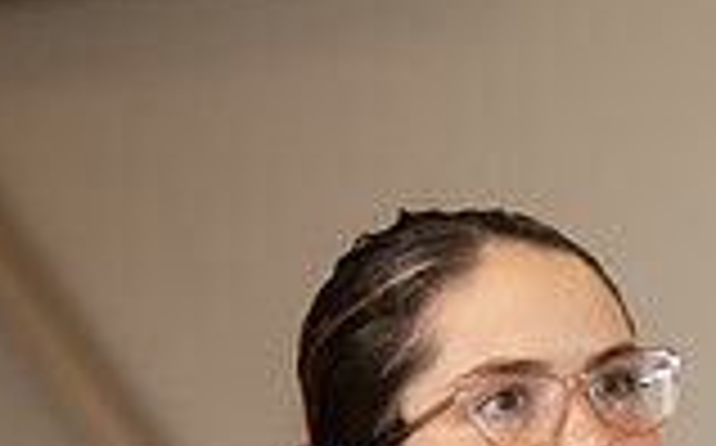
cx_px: 743
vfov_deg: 2.1
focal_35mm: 613
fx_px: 11949
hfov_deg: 3.4
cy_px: 773
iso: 1000
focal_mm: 165
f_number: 3.2
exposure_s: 1/200
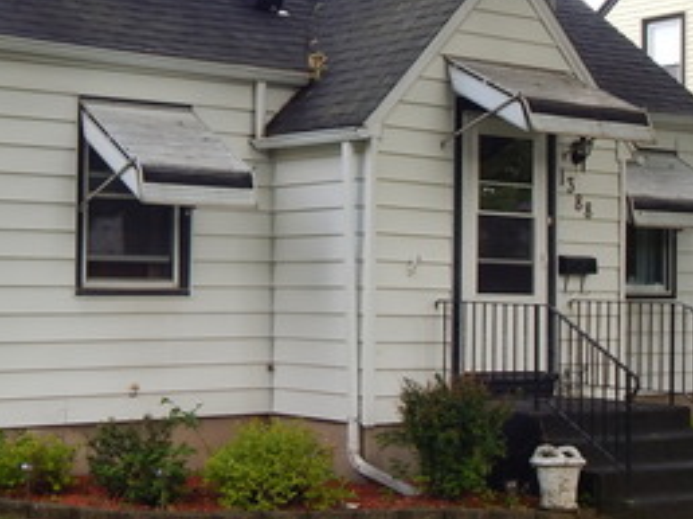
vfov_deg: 19.1
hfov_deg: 25.3
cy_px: 239
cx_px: 290
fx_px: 1540
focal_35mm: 77
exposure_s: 1/200
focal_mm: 5.6
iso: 125
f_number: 3.2
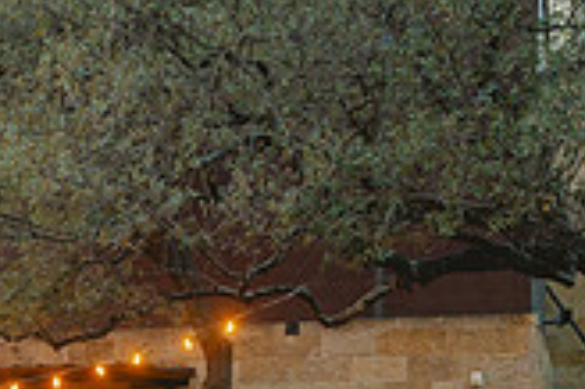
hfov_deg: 22.1
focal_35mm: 85
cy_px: 514
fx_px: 1380
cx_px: -114
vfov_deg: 15.2
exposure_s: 1/160
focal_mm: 24
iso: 500
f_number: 3.5
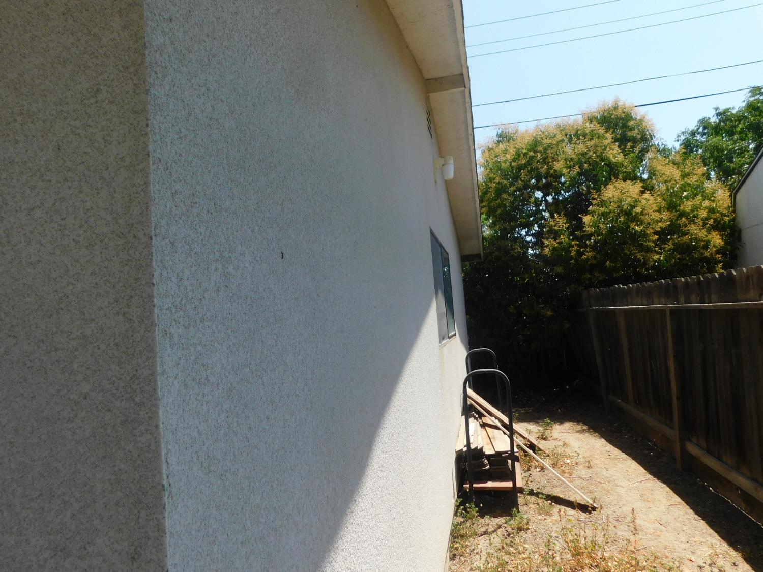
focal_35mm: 23
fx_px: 507
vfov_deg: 58.9
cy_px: 286
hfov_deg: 73.9
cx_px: 382
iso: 125
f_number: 3
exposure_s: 1/1000
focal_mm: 4
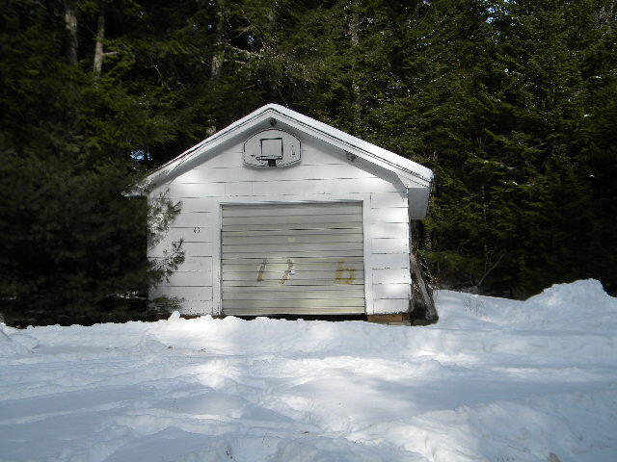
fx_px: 731
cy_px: 231
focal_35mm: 41
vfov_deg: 35.1
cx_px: 308
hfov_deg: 45.8
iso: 80
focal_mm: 7.3
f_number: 3.8
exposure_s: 1/608
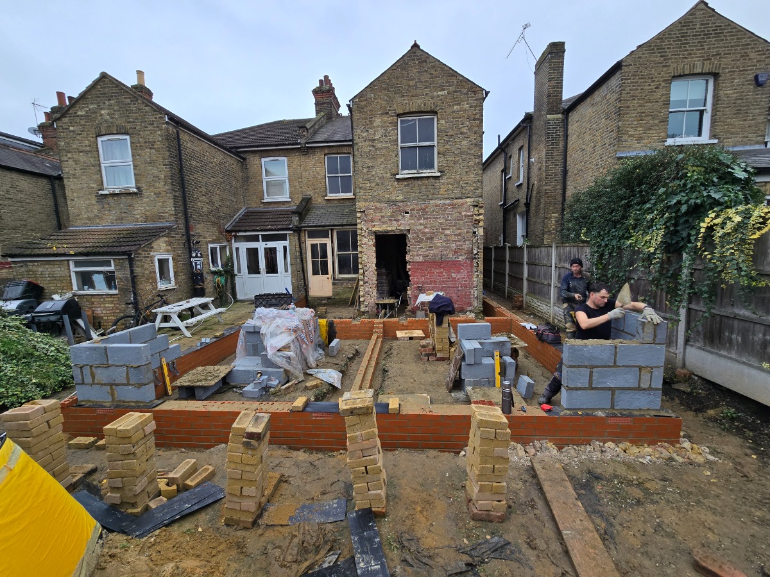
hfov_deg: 106.2
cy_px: 288
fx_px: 289
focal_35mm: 13
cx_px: 385
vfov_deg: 89.9
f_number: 2.2
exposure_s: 1/126
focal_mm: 2.2
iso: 50
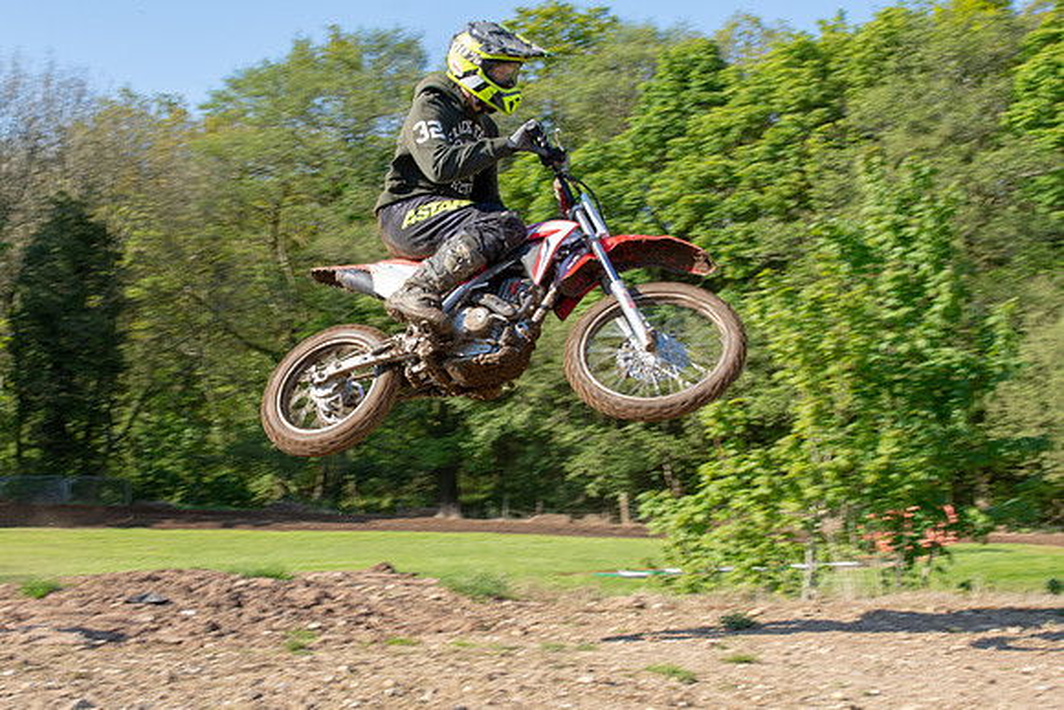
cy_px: 364
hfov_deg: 34.9
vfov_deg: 23.8
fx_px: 1686
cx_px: 440
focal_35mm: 57
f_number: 6.3
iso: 320
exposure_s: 1/320
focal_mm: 31
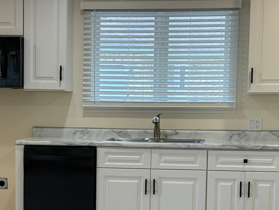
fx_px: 790
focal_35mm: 98
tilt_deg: -6.7
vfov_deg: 15.0
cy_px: 177
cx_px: 101
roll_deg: -1.3
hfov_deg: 20.0
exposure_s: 1/218
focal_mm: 6.76
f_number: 1.78
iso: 64
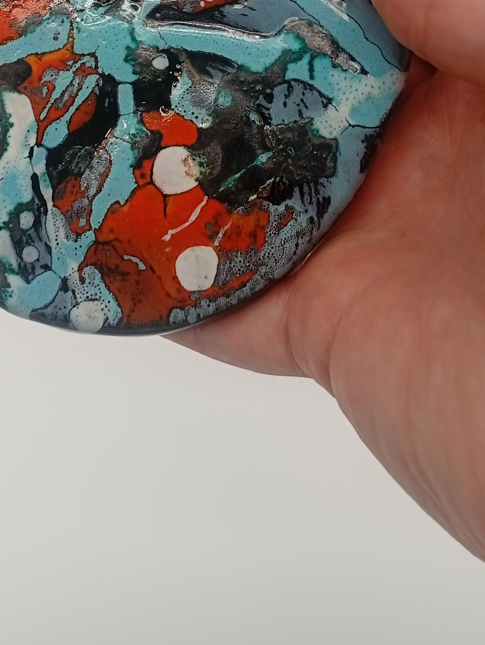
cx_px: 157
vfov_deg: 33.1
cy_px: 30
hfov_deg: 26.9
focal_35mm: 54
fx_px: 1006
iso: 65
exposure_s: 1/100
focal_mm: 3.98
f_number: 1.8
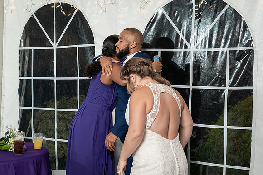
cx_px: 133
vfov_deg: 23.7
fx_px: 418
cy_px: 85
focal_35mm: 57
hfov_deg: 34.9
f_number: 5.6
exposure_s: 1/200
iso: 1600
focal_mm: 54
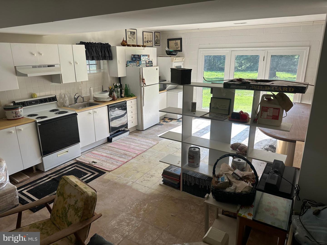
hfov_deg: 71.6
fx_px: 227
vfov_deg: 56.8
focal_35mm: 24
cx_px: 164
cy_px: 122
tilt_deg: -15.9
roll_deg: +1.0
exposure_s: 1/379
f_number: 1.78
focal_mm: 6.86
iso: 80
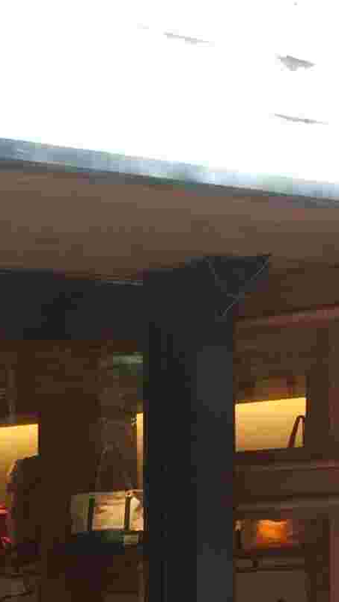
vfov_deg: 16.3
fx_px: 2047
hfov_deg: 8.4
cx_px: -546
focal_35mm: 128
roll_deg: +0.1
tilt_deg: -2.1
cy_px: 668
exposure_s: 1/149
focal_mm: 4.15
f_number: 2.2
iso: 32
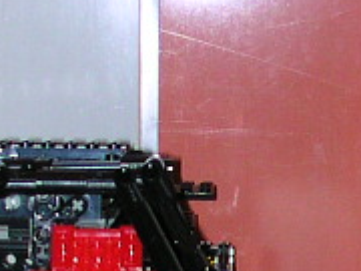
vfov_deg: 6.0
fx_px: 2555
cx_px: 371
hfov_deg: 8.0
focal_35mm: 245
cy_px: 422
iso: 100
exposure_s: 1/60
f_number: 2.9
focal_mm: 6.6
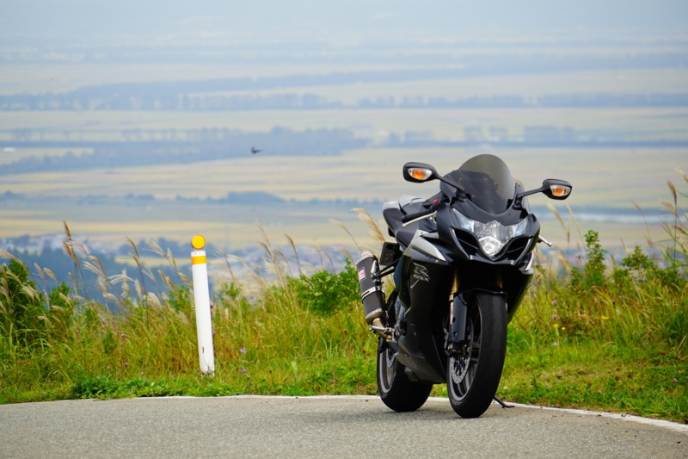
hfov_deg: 6.9
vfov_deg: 4.6
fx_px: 5732
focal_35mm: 300
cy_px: 230
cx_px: 344
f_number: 6.3
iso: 100
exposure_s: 1/350
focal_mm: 200
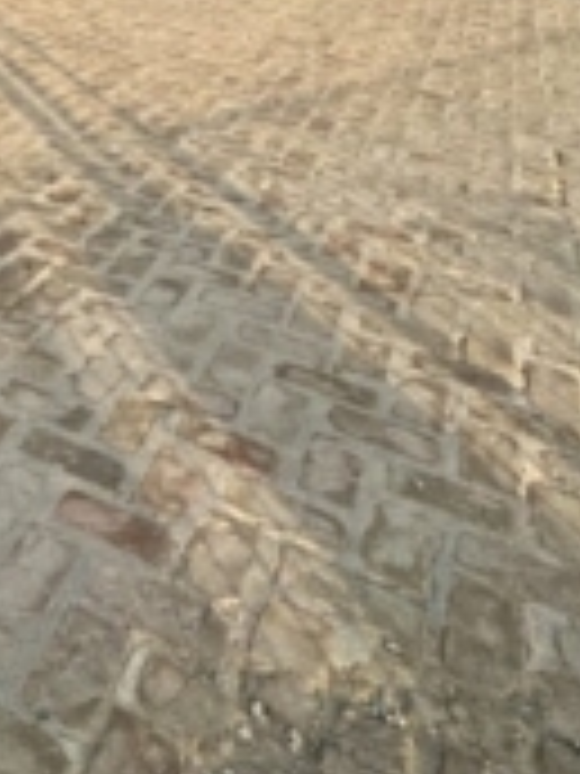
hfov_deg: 29.7
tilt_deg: +6.7
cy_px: -256
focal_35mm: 39
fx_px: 871
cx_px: -171
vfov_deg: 33.4
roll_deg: +0.8
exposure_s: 1/513
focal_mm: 2.22
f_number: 2.2
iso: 40
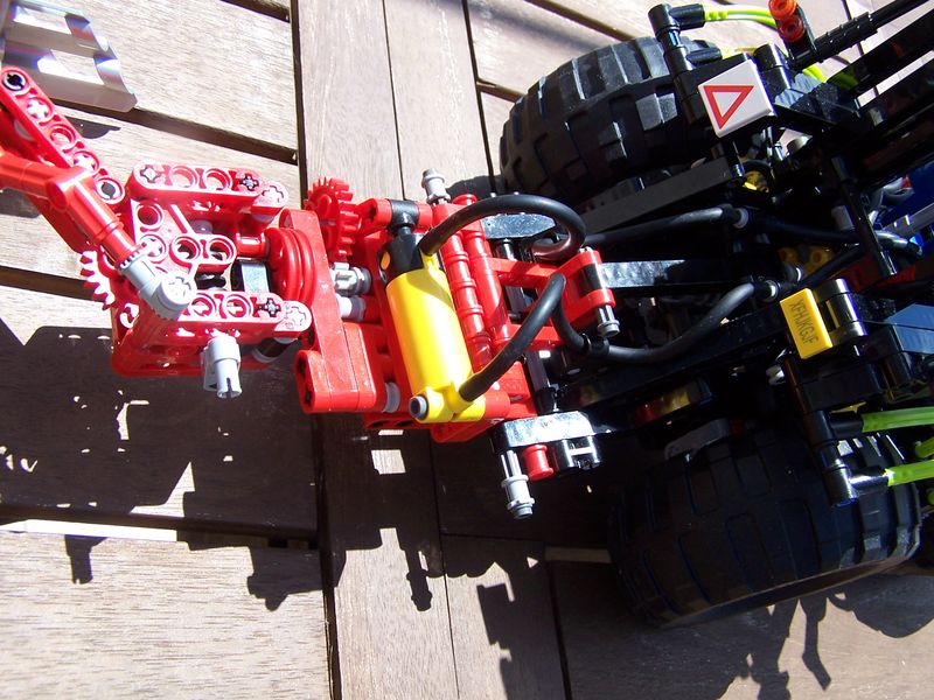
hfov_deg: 49.0
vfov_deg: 37.7
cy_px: 350
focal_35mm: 38
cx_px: 467
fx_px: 1025
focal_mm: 6.3
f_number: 4
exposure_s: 1/500
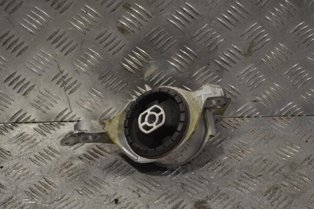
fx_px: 720
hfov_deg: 24.6
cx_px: 157
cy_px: 104
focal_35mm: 82
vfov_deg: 16.6
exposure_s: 1/100
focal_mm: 55
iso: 400
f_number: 5.6
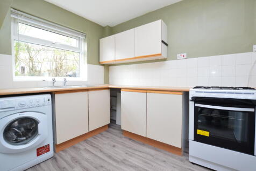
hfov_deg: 100.4
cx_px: 128
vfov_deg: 77.3
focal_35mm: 15
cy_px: 86
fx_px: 107
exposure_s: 1/60
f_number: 7.1
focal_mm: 10
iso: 800
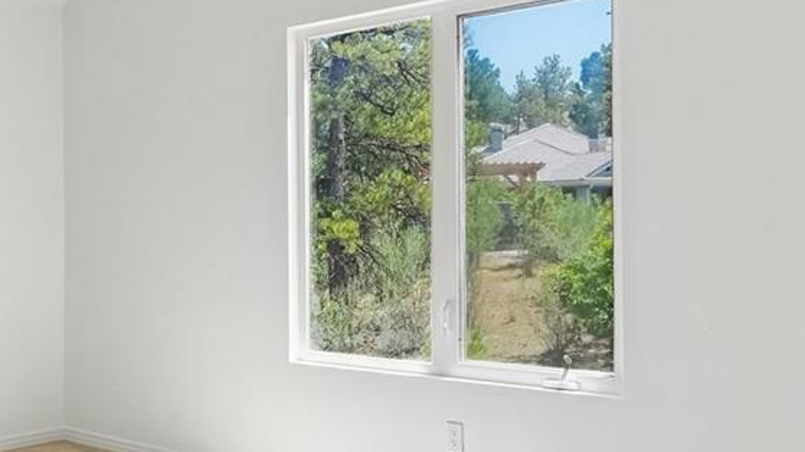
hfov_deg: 44.0
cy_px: 230
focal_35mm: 45
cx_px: 204
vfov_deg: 26.5
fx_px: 960
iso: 800
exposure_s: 1/50
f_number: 8
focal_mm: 10
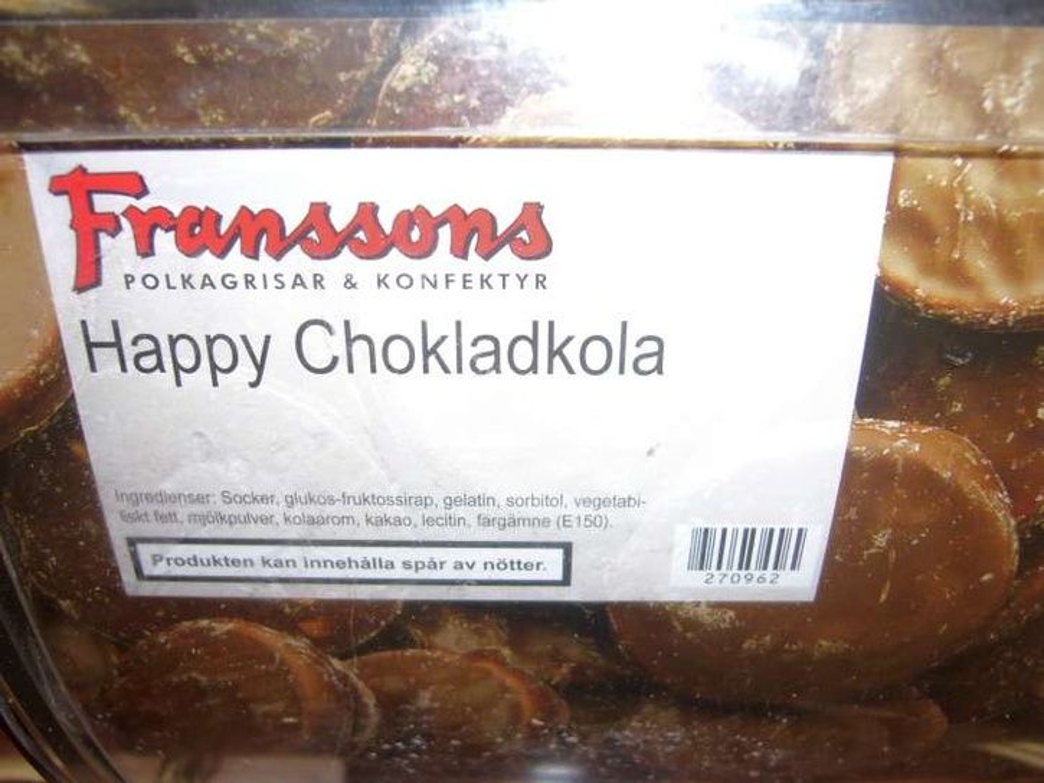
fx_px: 1056
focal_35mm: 35
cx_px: 522
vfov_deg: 40.7
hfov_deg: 52.6
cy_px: 392
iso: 80
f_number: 2.8
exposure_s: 1/60
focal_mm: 5.8
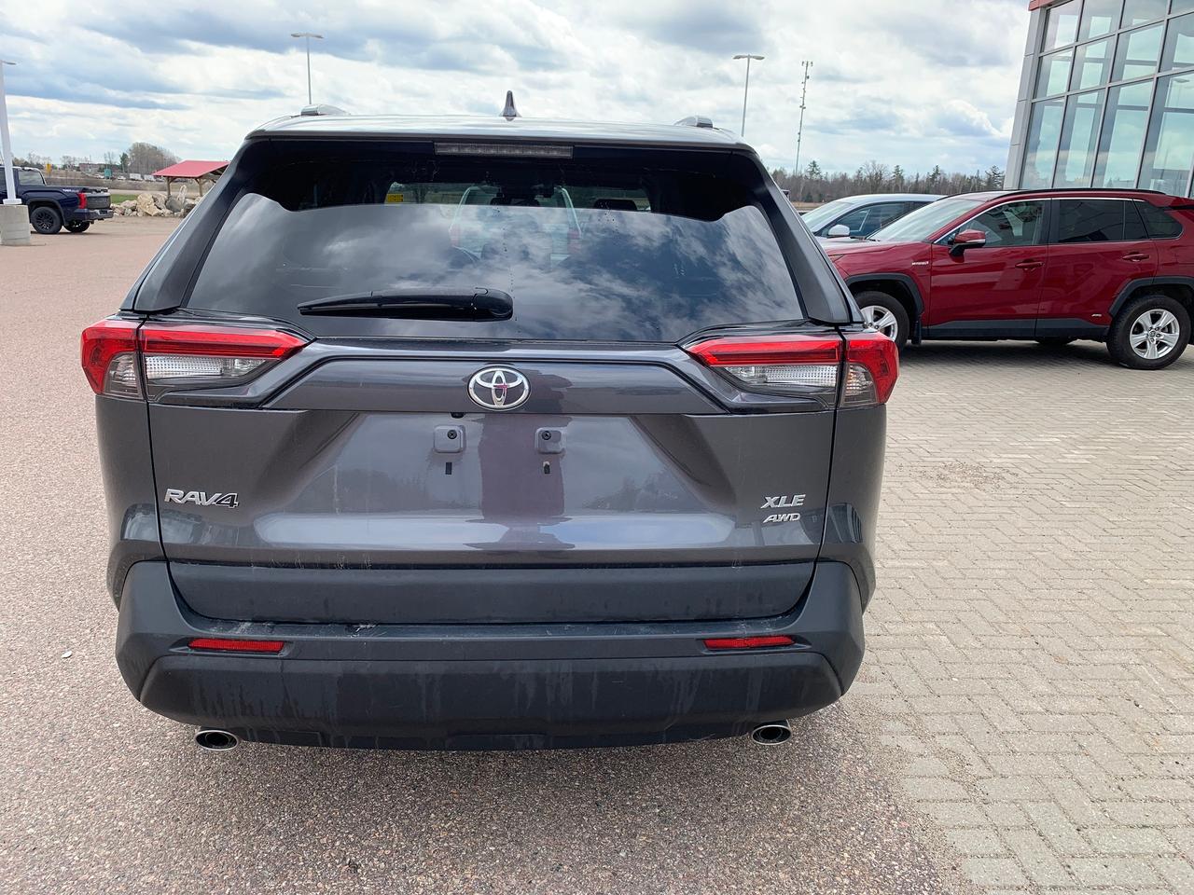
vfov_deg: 53.1
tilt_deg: -14.1
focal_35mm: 26
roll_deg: -3.0
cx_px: 597
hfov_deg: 67.3
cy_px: 448
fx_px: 897
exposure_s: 1/796
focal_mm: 4.25
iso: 25
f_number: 1.8
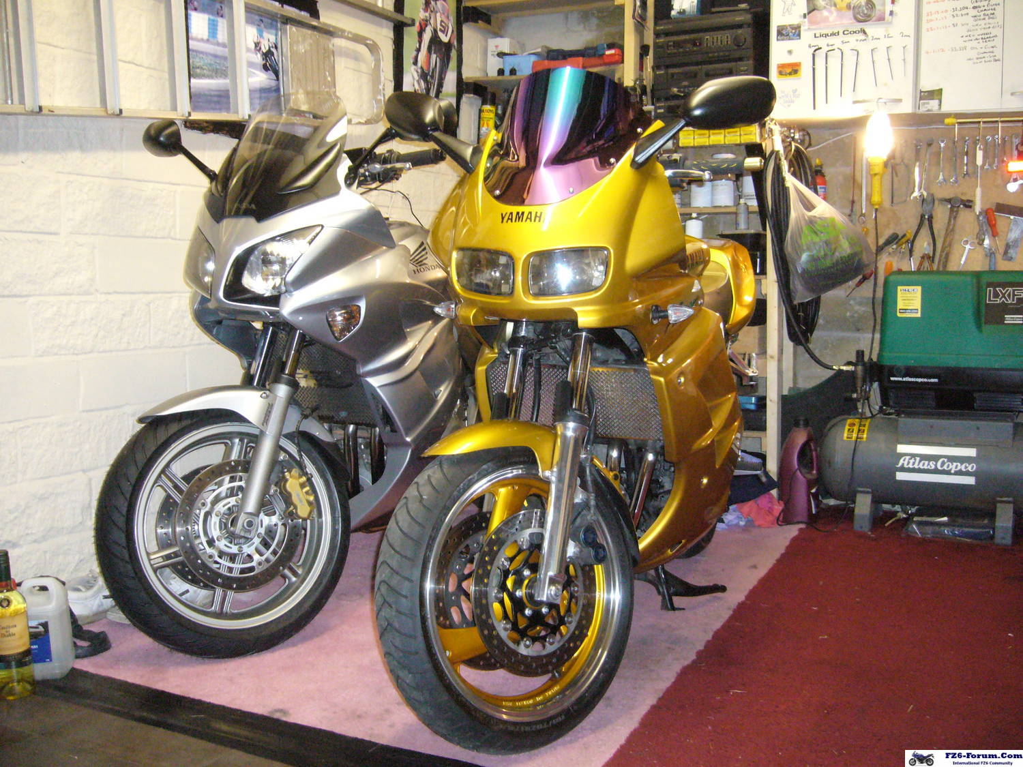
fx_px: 1034
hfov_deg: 52.6
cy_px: 384
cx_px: 512
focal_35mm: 35
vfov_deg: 40.7
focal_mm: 5.8
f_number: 2.8
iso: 400
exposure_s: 1/30
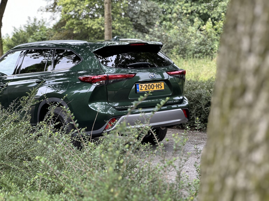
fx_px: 598
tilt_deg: -2.9
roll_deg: +2.2
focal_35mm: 77
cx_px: 134
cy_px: 100
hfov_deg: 25.3
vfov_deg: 19.1
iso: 80
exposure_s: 1/121
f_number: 2.8
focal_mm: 9
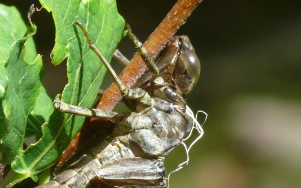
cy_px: 130
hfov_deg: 8.5
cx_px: 59
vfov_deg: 5.4
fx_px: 2010
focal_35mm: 245
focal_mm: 29.8
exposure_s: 1/80
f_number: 11
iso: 200
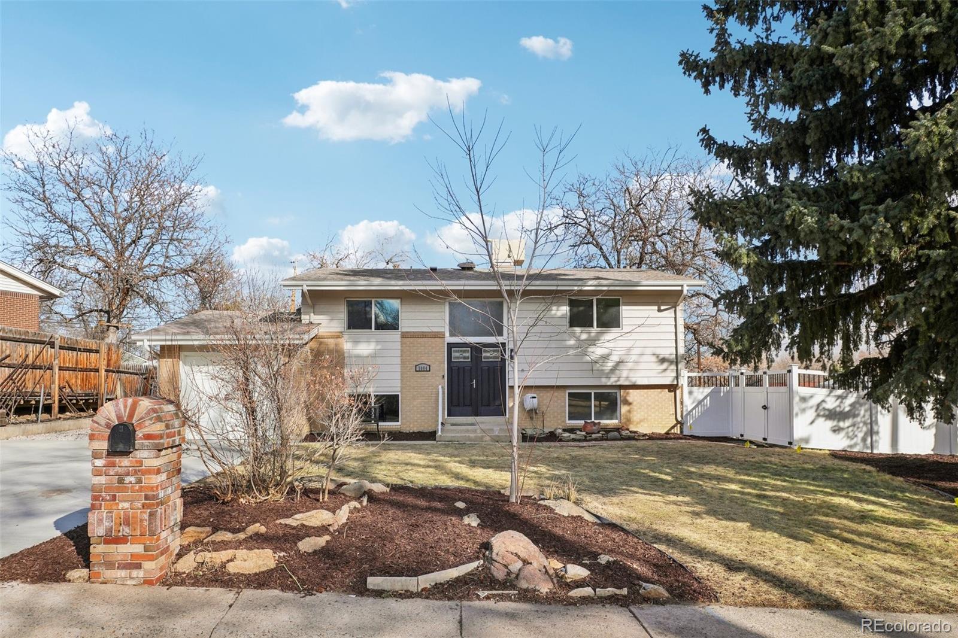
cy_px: 319
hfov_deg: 77.3
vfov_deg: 56.1
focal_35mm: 22
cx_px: 479
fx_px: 599
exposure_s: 1/350
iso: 100
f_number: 8
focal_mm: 15
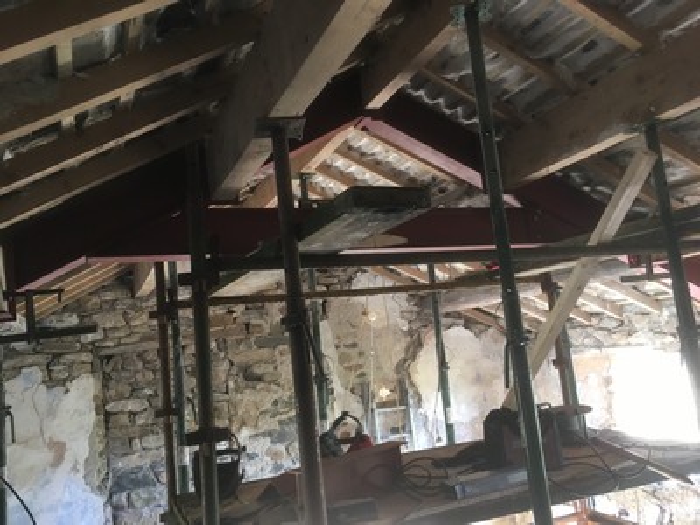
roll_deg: +5.2
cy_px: 262
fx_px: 586
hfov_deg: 61.7
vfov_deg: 48.2
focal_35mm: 29
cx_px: 350
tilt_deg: +9.0
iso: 125
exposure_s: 1/33
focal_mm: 4.15
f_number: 2.2
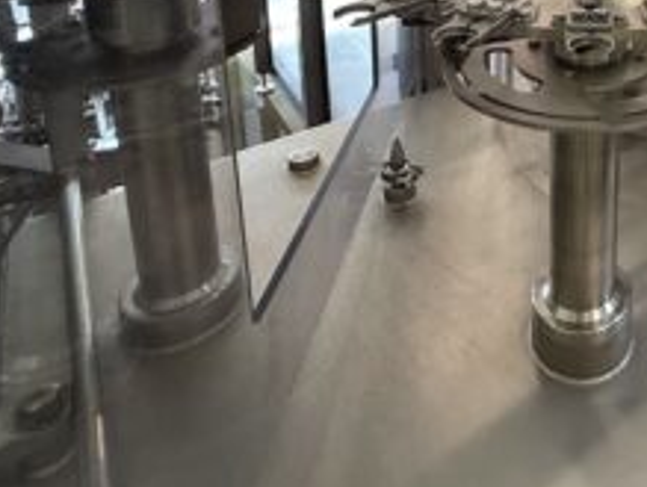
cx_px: 631
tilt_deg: -11.5
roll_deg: -1.6
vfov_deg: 34.2
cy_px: -89
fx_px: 637
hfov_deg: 46.2
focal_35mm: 34
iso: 160
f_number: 2.2
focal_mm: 2.22
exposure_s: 1/50
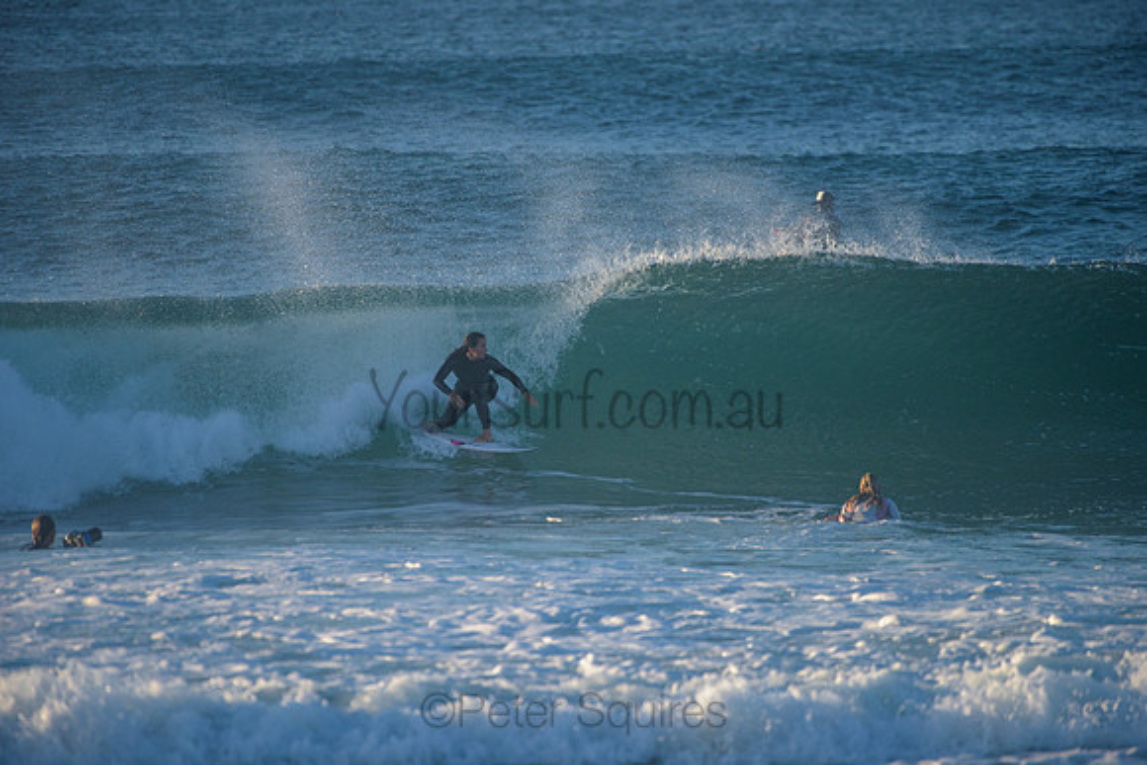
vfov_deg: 2.8
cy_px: 382
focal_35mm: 500
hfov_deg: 4.1
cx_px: 574
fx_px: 15934
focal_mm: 500
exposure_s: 1/2000
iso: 560
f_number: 5.6
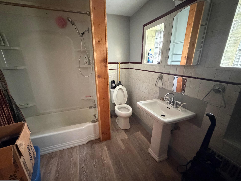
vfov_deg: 81.7
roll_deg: +2.3
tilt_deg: -19.0
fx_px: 104
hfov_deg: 98.1
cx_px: 117
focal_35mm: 15
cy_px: 94
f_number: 2.2
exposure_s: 1/44
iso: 1250
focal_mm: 2.22
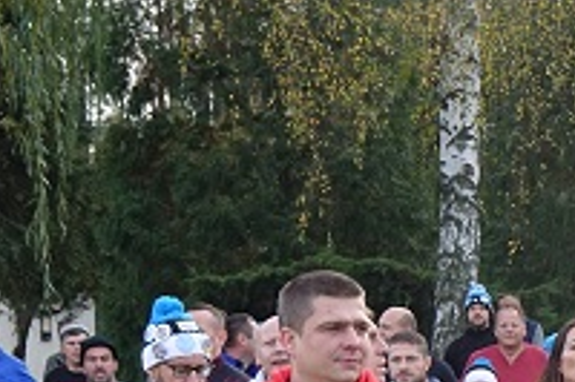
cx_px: 871
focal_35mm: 152
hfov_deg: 12.8
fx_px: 2426
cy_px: 567
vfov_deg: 8.8
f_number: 4
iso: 125
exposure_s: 1/200
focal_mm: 13.94
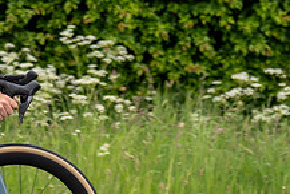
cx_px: -41
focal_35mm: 319
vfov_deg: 4.3
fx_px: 2571
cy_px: -53
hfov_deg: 6.4
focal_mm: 70
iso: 160
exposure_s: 1/1250
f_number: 3.2
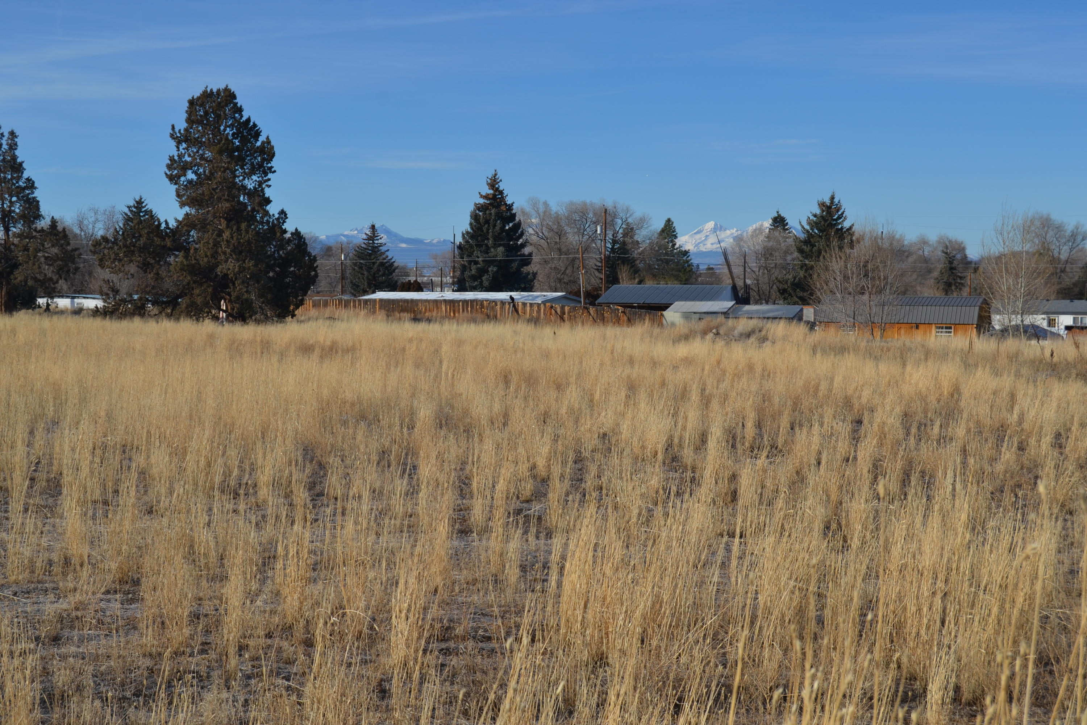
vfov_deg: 23.8
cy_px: 362
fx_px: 1721
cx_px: 544
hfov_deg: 35.1
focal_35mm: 57
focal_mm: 38
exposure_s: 1/250
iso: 100
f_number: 8
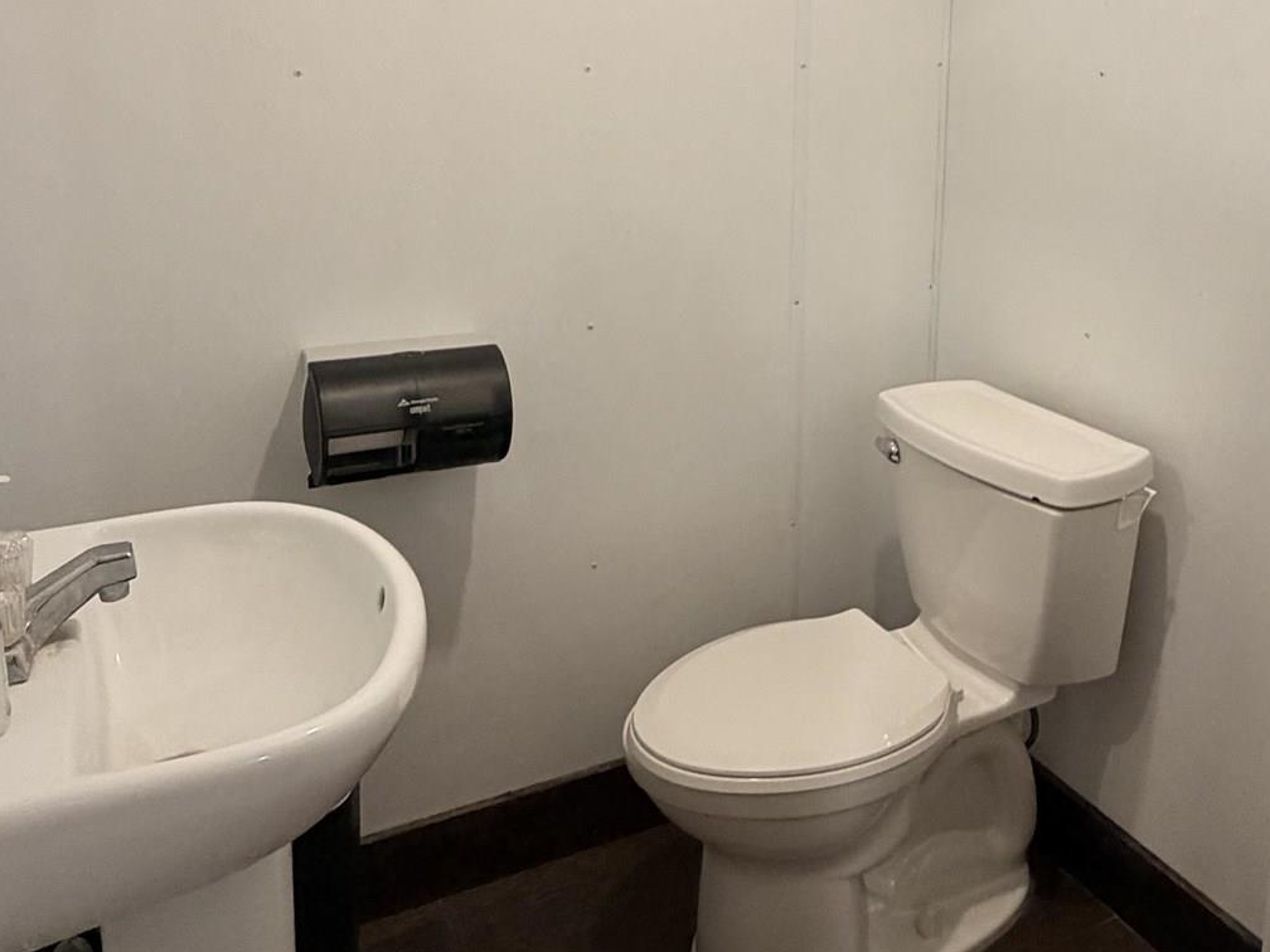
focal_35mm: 32
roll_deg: -0.6
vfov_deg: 42.8
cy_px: 241
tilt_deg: -9.4
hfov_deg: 56.7
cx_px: 698
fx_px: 1174
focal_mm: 2.22
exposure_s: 1/60
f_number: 2.2
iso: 400
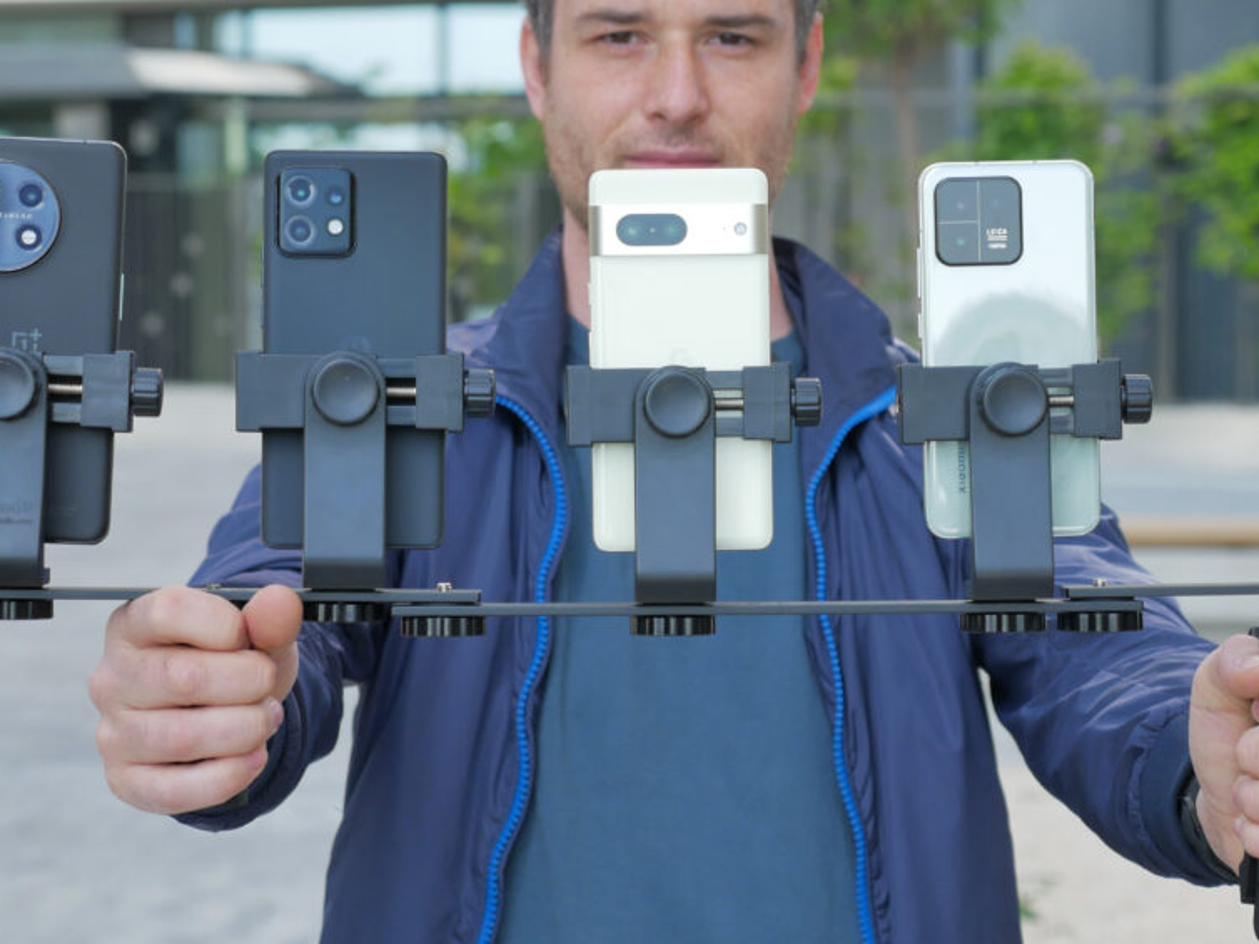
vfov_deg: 12.5
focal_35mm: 118
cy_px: 396
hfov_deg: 16.7
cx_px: 715
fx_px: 4290
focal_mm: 35
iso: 200
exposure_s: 1/500
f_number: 3.5
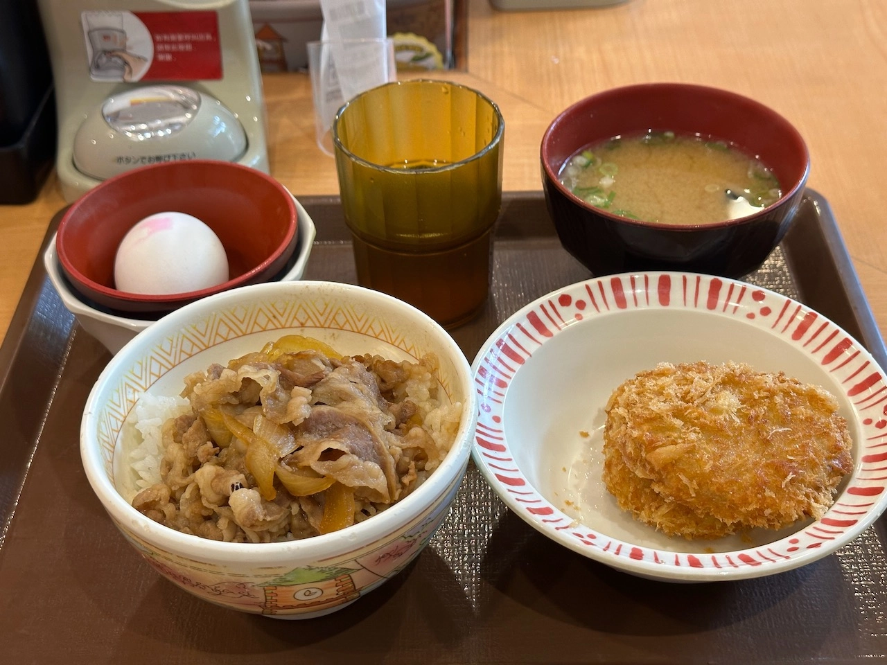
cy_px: 332
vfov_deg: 30.3
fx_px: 1230
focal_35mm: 48
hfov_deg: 39.7
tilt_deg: -40.5
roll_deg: +1.4
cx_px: 444
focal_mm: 6.9
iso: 125
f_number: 1.8
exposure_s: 1/60
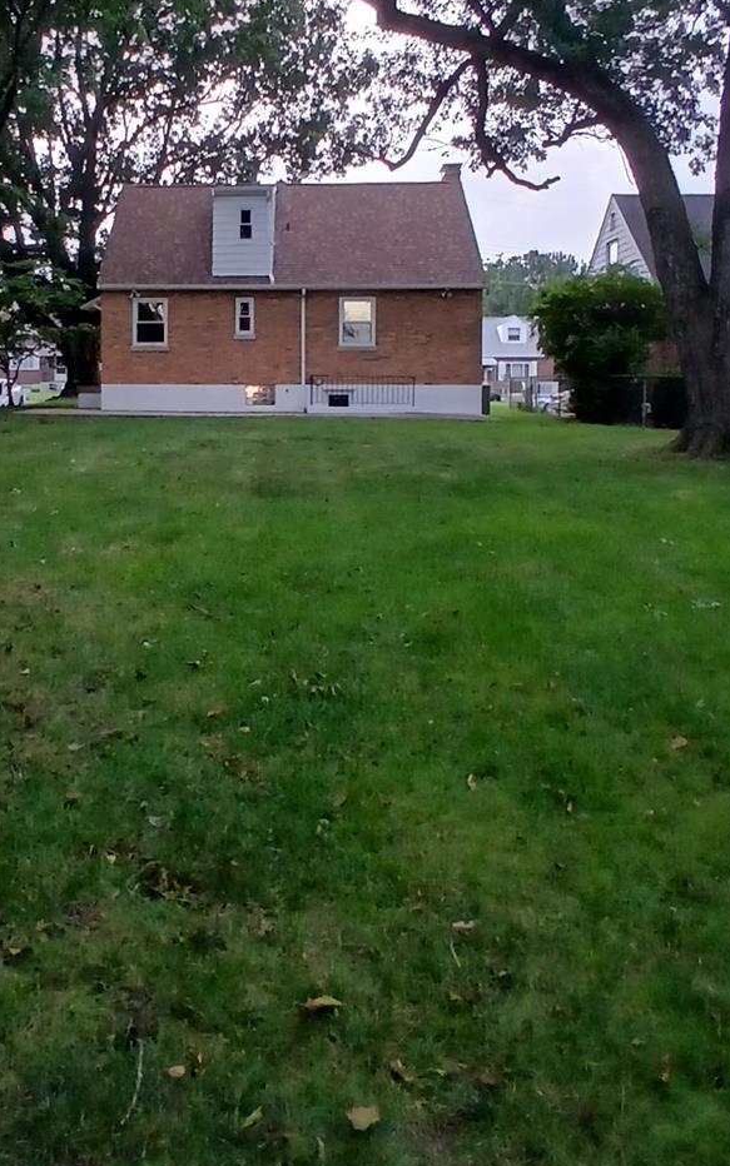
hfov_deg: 42.1
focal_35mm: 29
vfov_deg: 63.6
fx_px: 923
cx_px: 200
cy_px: 429
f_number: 2.2
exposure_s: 1/30
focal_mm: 1.4
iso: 100
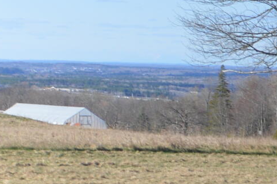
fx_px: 1422
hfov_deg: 9.4
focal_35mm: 185
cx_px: -474
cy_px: -26
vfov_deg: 7.4
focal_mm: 20
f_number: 7.1
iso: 100
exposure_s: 1/200
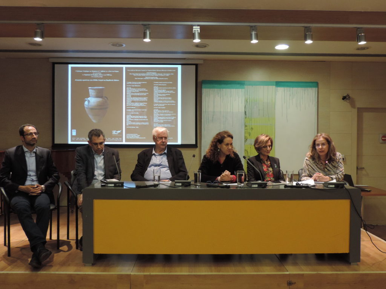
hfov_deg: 55.4
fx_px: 368
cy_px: 144
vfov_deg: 42.9
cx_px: 193
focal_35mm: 33
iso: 400
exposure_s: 1/30
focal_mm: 5.8
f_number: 3.2
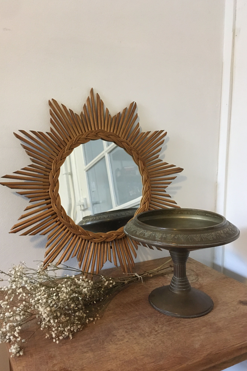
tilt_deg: -7.4
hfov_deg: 42.3
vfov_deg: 60.3
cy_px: 186
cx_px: 112
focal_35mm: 31
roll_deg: -0.8
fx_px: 319
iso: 200
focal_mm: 4.15
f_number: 2.2
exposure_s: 1/17
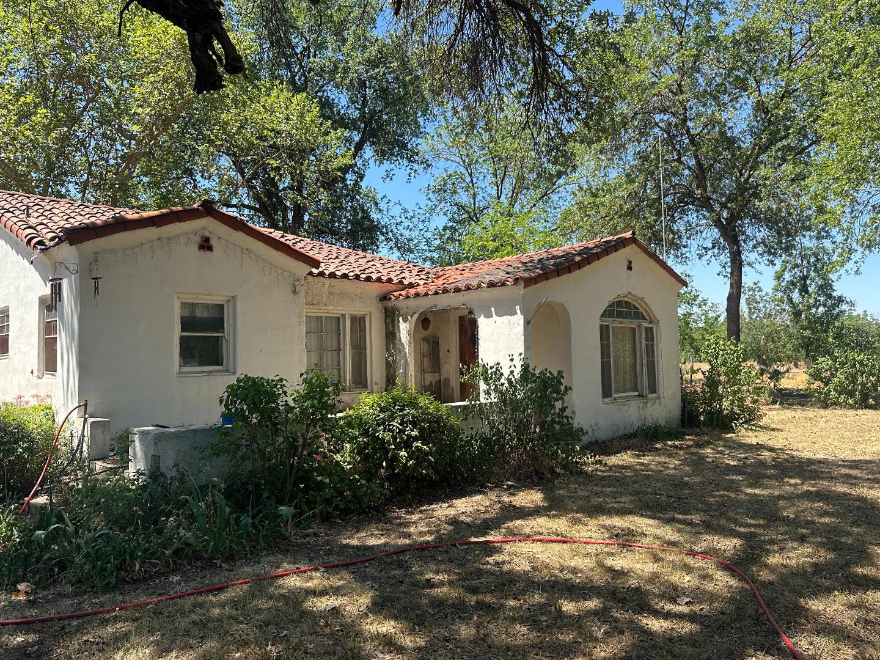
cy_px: 343
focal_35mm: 25
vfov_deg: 54.9
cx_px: 446
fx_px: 636
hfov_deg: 69.4
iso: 80
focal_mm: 6.86
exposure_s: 1/1357
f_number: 1.78
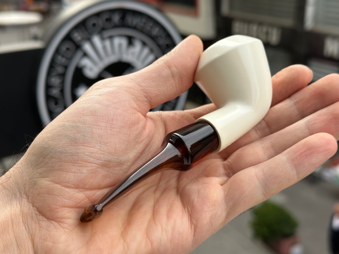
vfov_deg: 30.3
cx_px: 170
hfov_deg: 39.7
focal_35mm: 48
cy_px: 127
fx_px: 470
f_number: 1.78
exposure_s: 1/767
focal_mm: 6.86
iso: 64
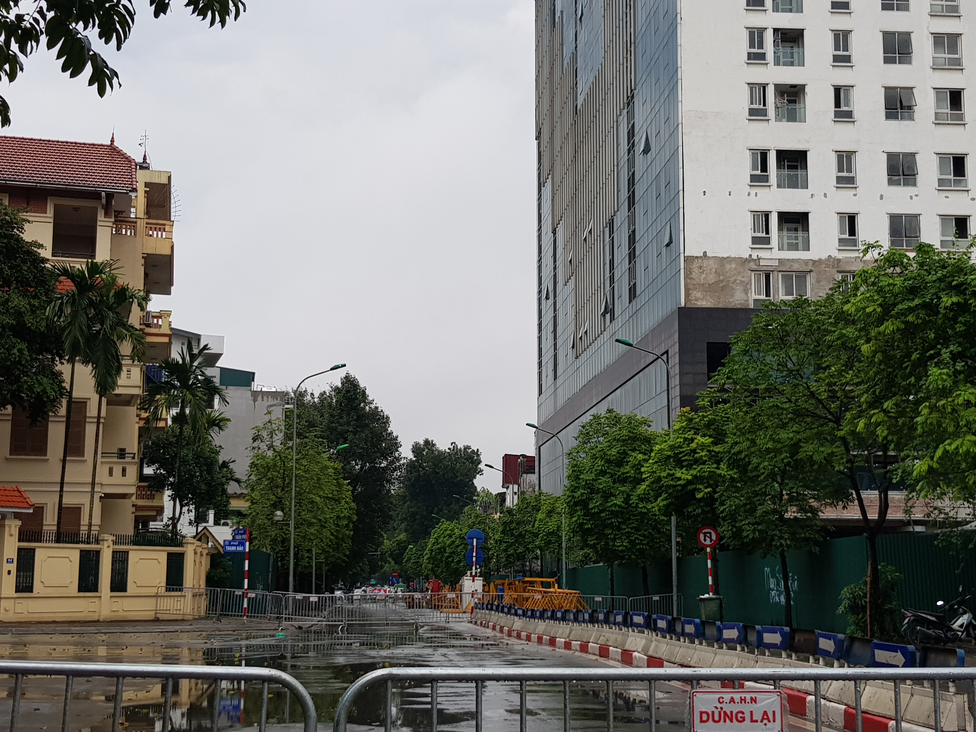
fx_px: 733
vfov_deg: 53.1
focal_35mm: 26
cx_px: 488
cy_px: 366
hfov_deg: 67.3
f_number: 1.7
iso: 40
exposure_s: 1/1336
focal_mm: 4.3
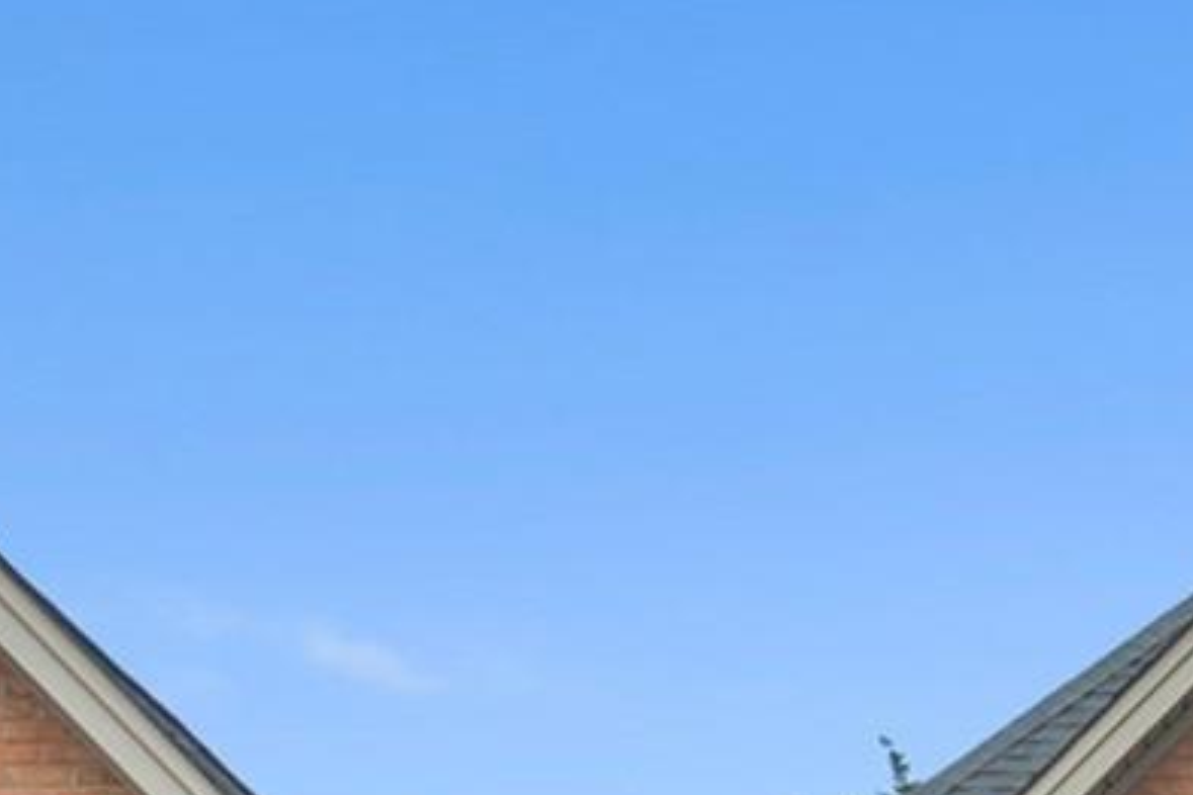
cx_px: 1421
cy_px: 982
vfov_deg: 10.4
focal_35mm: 130
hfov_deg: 15.2
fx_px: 4308
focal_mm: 12.29
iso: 100
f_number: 2.8
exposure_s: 1/640
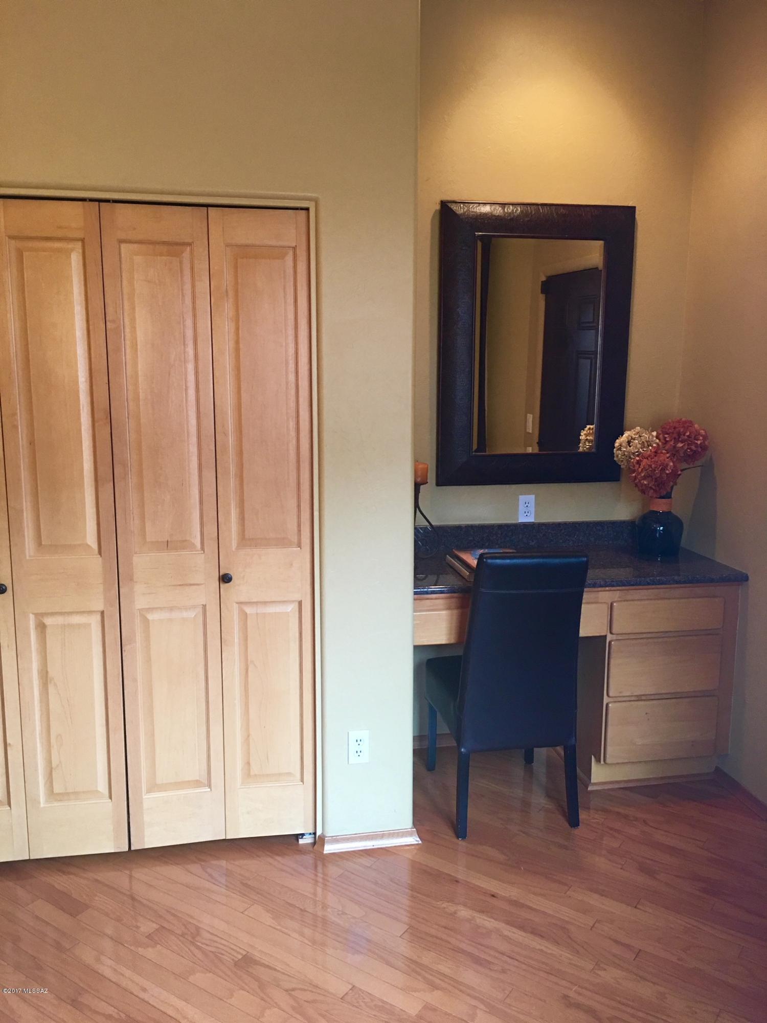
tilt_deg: -8.8
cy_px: 512
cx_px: 384
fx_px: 857
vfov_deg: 61.7
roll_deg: -0.6
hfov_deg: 48.2
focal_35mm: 29
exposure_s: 1/15
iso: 64
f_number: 2.2
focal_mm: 4.15
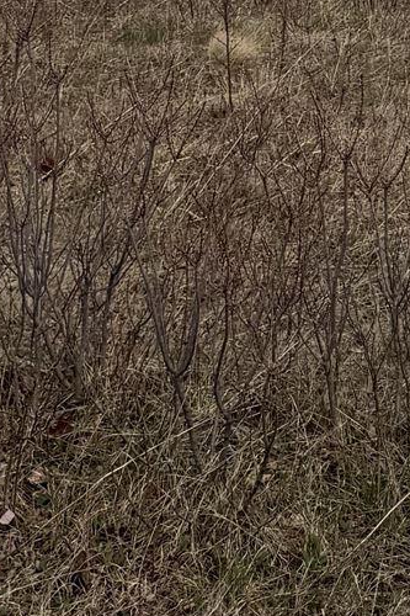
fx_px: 1966
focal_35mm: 115
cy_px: -414
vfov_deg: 15.8
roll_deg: -0.1
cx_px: 303
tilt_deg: +1.5
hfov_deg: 11.9
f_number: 1.78
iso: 80
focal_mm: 6.76
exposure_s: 1/10309
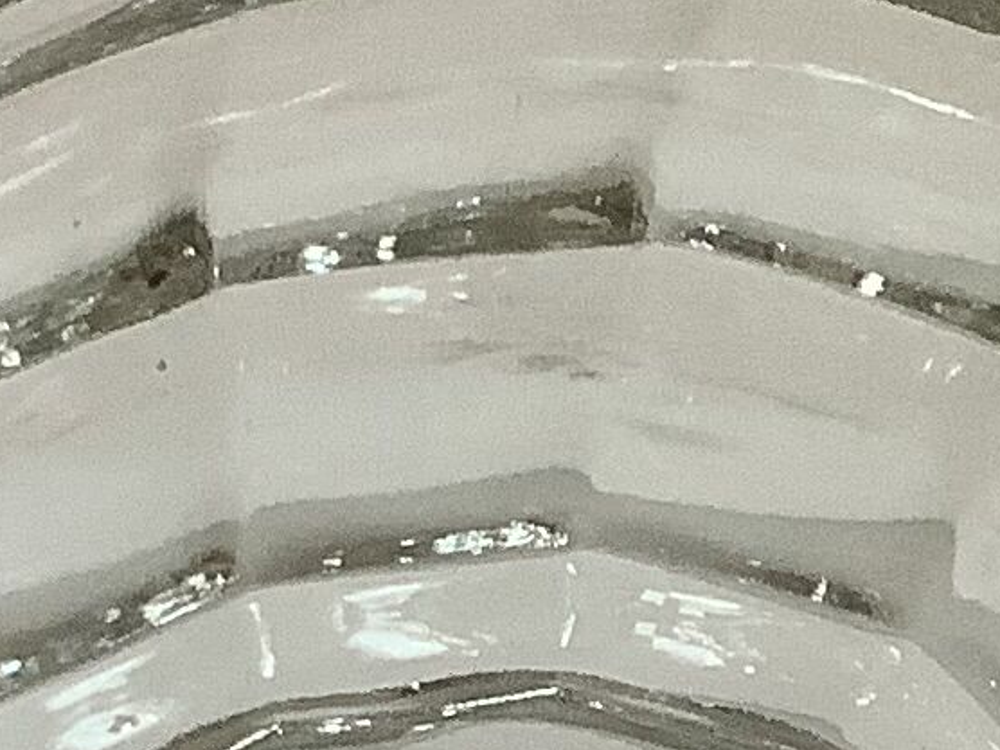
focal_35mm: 182
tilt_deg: -15.0
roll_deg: -0.1
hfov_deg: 10.9
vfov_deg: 8.1
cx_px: 505
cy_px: 815
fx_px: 5258
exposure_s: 1/50
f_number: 2.4
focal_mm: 3.3
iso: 80
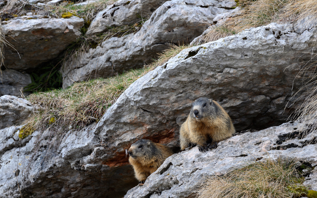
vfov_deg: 3.2
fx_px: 3533
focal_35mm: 409
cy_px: 103
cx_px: 159
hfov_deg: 5.1
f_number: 11
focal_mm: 400
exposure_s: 1/125
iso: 280
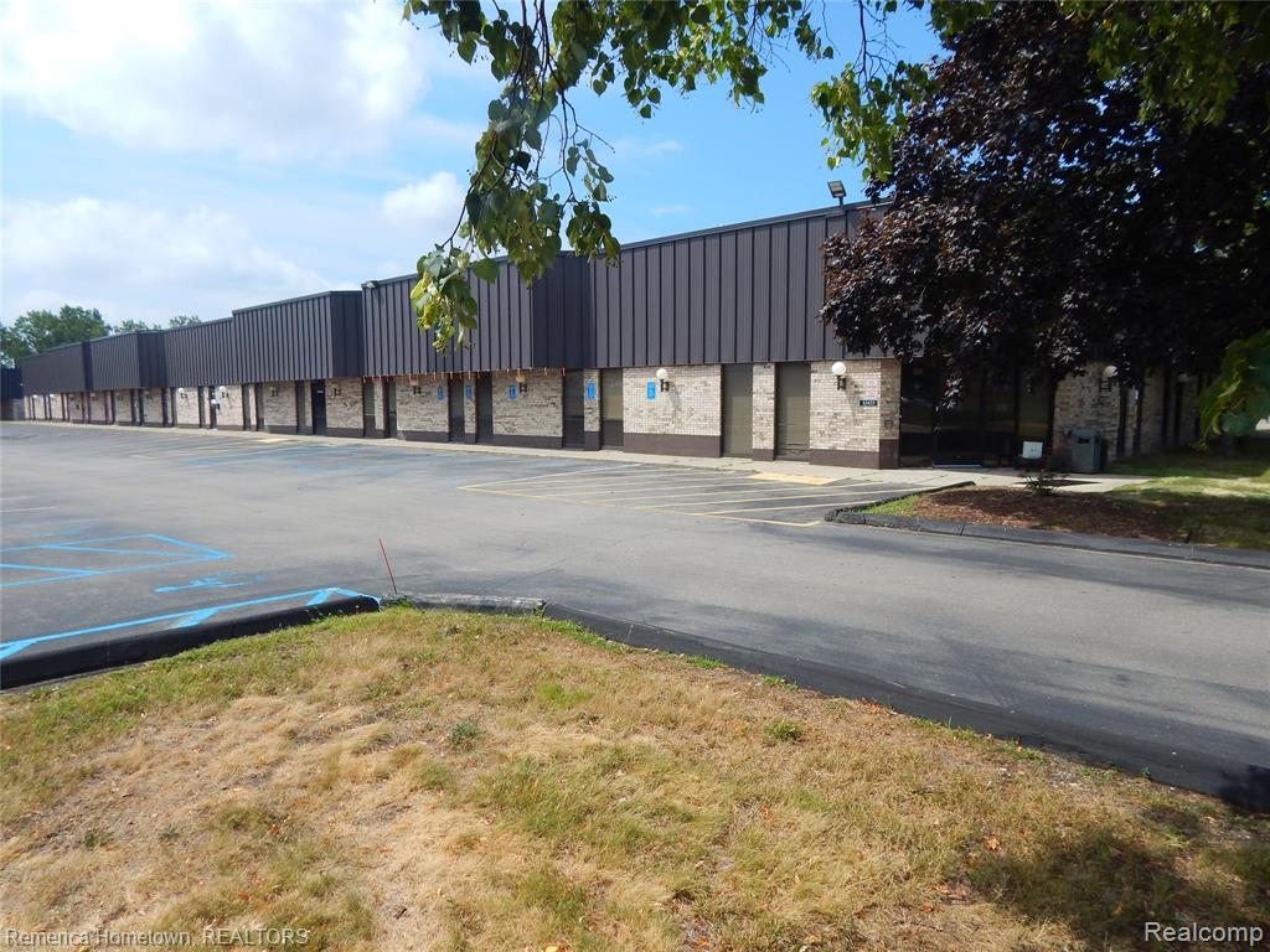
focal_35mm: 22
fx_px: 807
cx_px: 635
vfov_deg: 61.1
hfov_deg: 76.4
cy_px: 476
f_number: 6
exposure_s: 1/640
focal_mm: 4
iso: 125
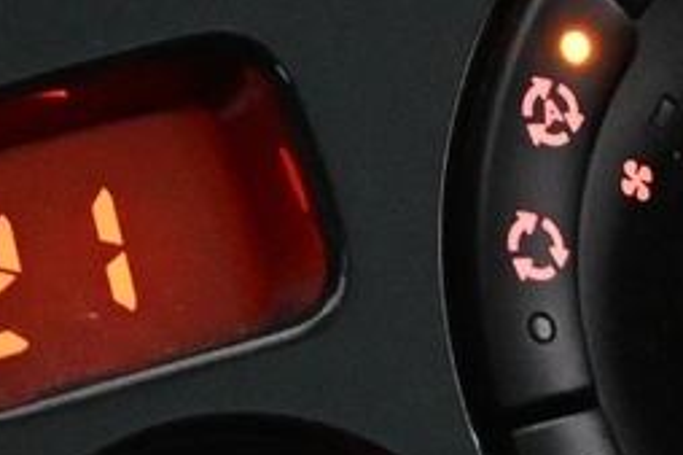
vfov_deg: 4.5
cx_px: 586
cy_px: -100
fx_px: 5718
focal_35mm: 302
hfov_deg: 6.8
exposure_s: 1/60
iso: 6400
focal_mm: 31.5
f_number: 5
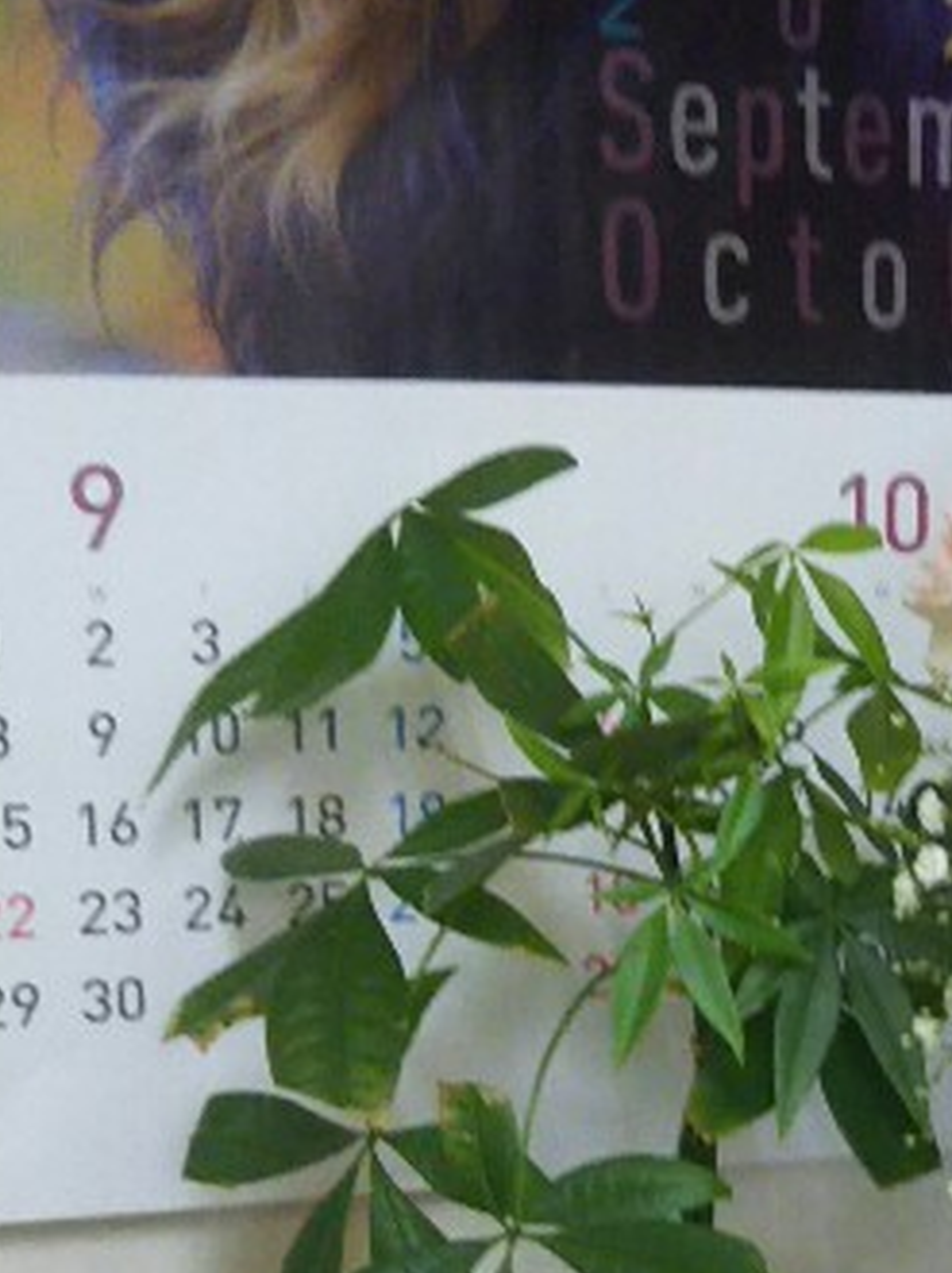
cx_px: 1203
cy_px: 1105
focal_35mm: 89
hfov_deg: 15.8
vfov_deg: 21.6
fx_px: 3268
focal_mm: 4
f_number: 2.2
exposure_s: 1/40
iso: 200
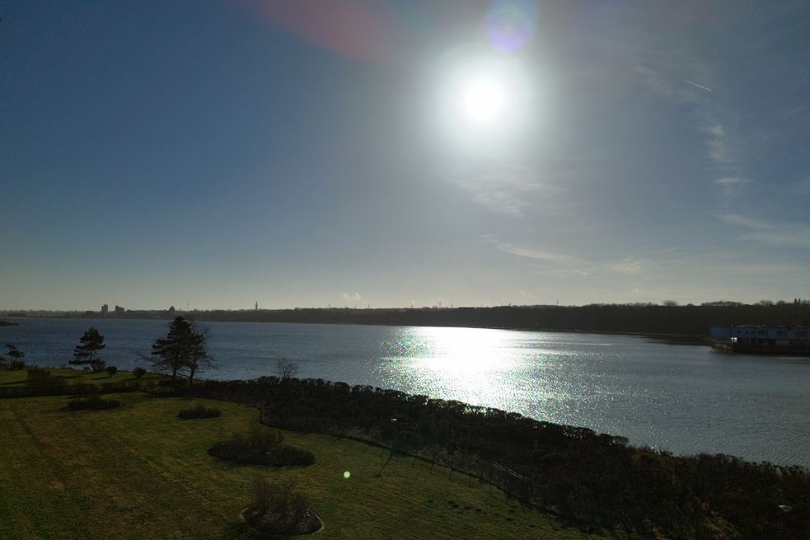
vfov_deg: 49.5
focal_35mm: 26
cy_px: 293
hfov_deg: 69.4
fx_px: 585
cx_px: 416
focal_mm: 5.89
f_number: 1.89
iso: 50
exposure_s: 1/8753
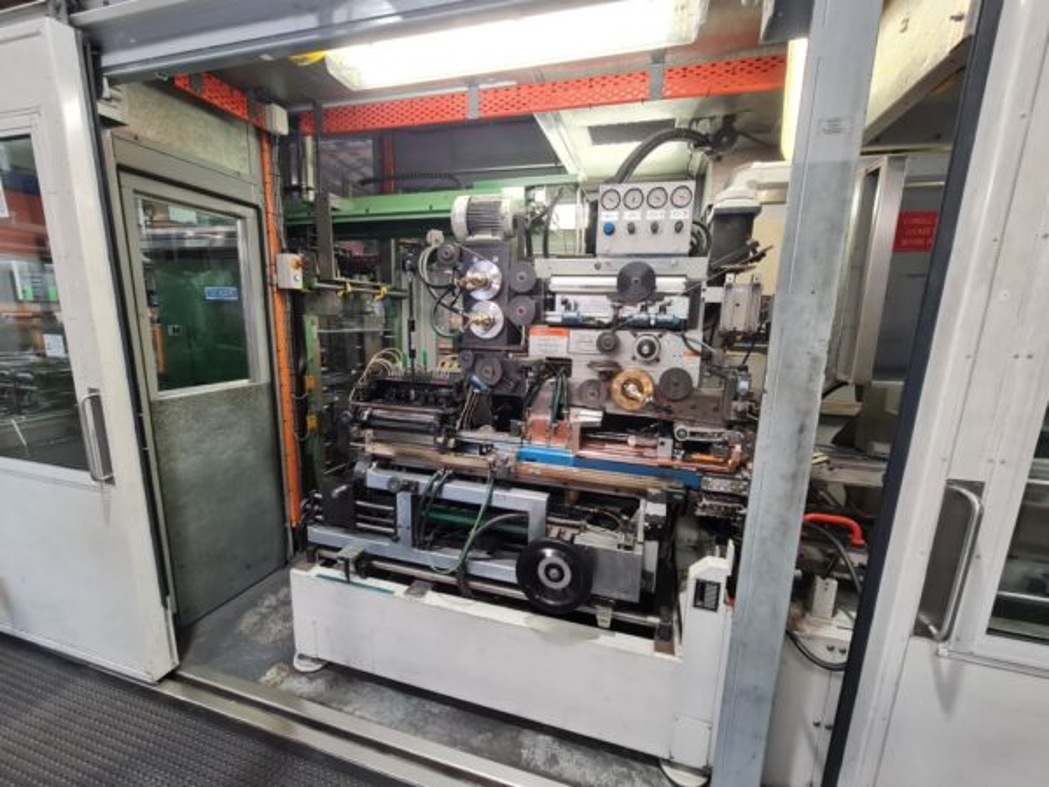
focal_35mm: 13
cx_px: 524
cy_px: 394
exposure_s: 1/50
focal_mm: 2.2
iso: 125
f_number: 2.2
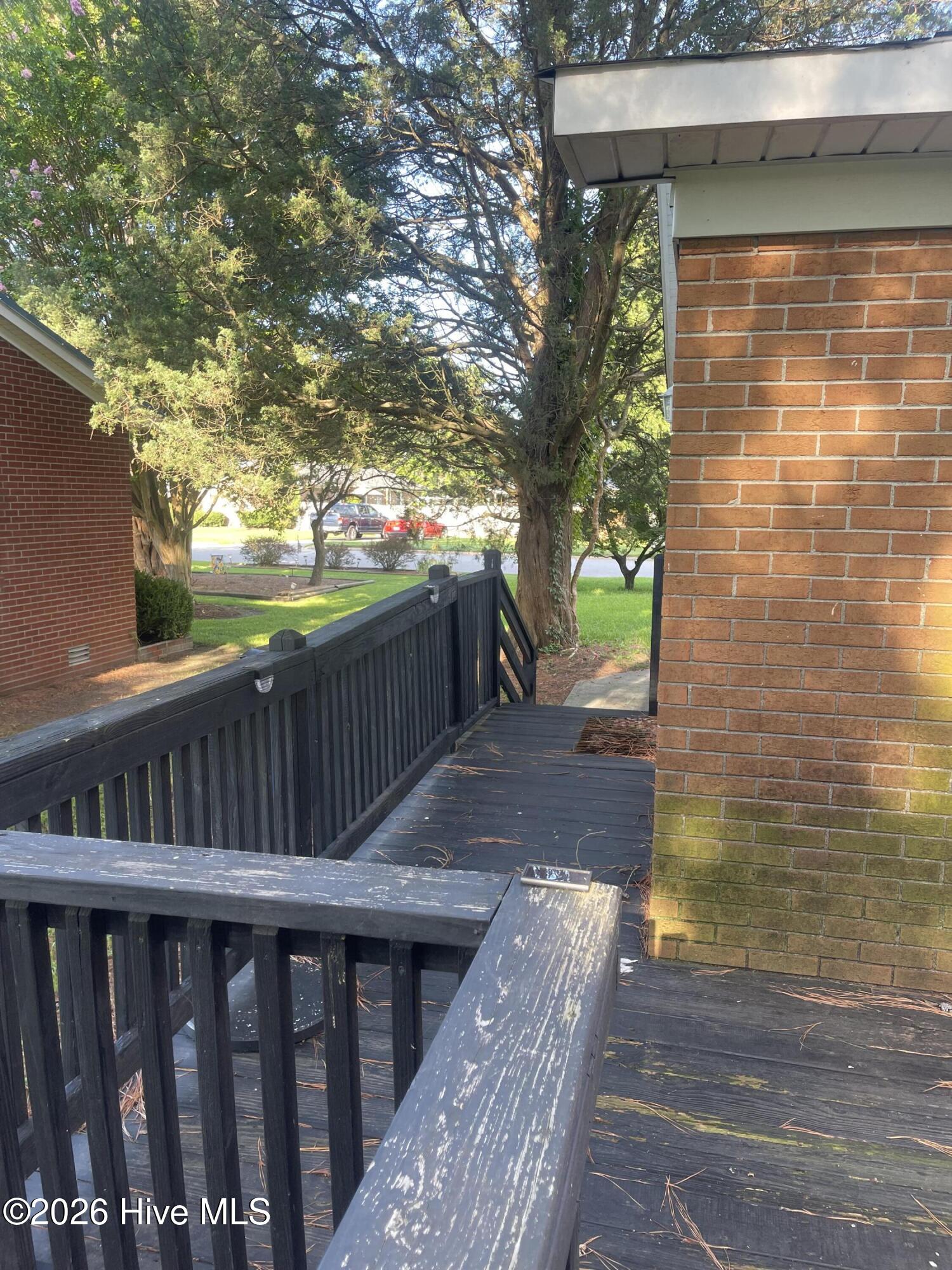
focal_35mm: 25
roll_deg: -1.2
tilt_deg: -9.3
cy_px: 635
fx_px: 917
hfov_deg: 54.9
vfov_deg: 69.4
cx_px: 476
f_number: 1.6
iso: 50
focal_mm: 5.1
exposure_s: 1/121
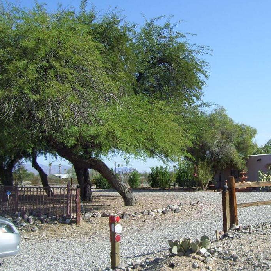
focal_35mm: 47
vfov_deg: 36.0
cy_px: 124
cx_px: 190
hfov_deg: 35.5
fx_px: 416
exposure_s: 1/500
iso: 80
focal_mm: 6
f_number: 4.8
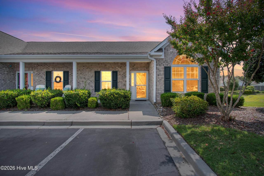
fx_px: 117
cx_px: 132
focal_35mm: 16
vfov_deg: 73.7
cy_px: 88
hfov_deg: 96.7
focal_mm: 11
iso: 100
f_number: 8
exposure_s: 1/250
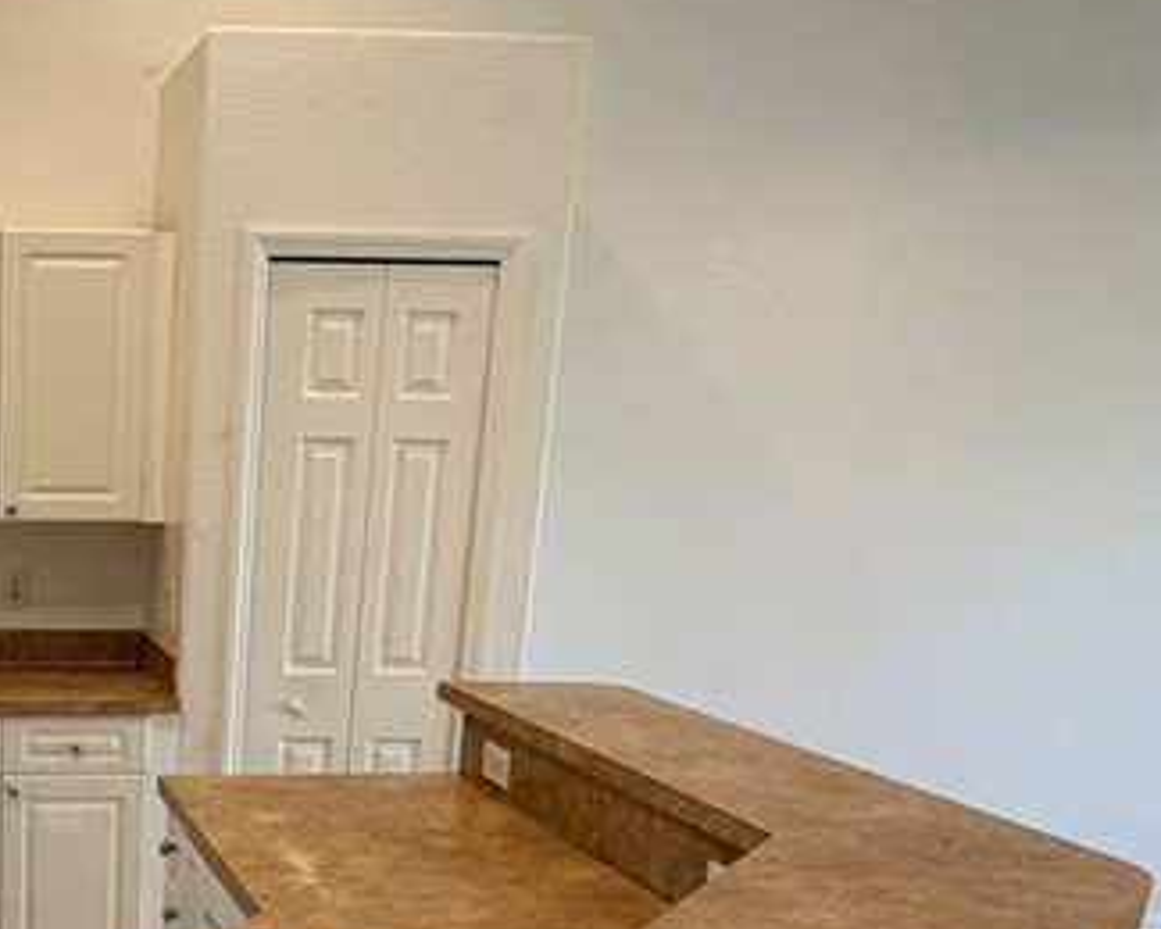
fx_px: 1478
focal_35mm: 43
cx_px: -7
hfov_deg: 38.1
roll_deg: -0.7
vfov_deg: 33.4
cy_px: 804
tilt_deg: -14.7
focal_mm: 2.22
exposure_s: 1/120
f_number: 2.2
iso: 200
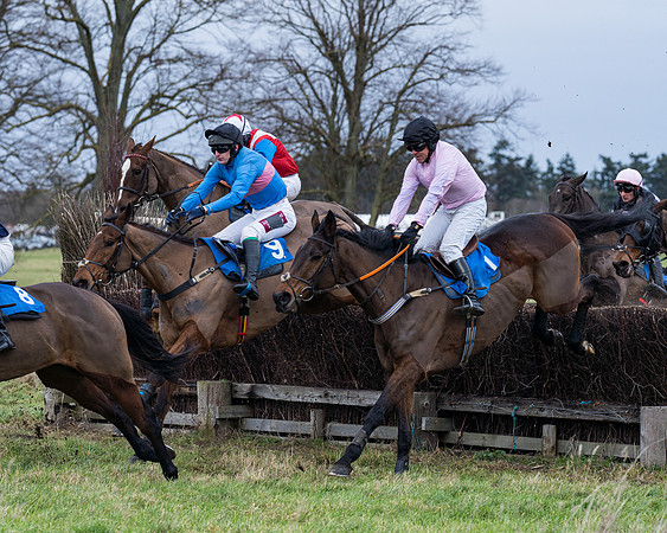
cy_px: 215
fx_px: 3639
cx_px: 303
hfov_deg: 10.5
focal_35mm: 184
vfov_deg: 8.4
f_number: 4.5
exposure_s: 1/1600
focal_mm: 135
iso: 400
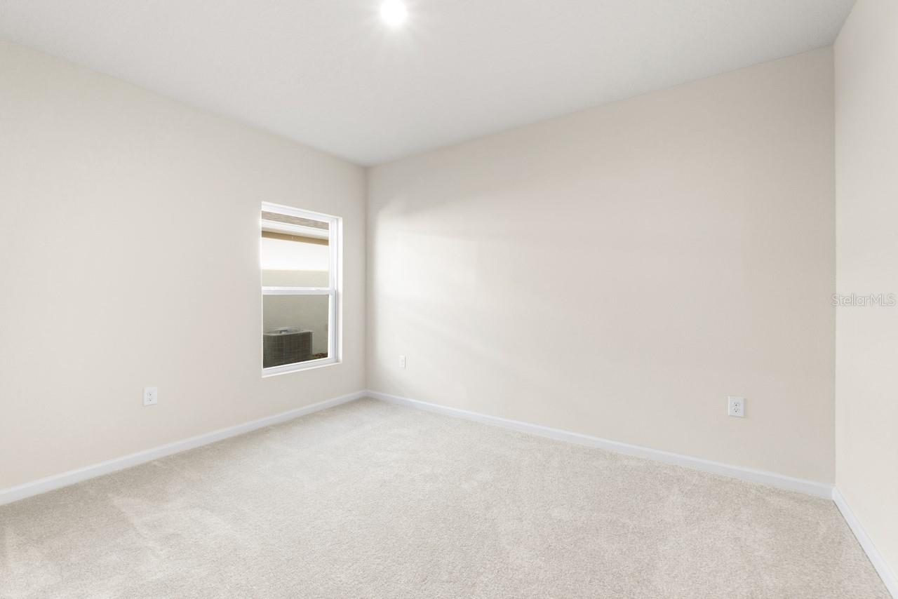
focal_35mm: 15
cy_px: 300
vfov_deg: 77.4
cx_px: 449
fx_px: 374
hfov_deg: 100.4
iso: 400
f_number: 9
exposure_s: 1/3
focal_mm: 10
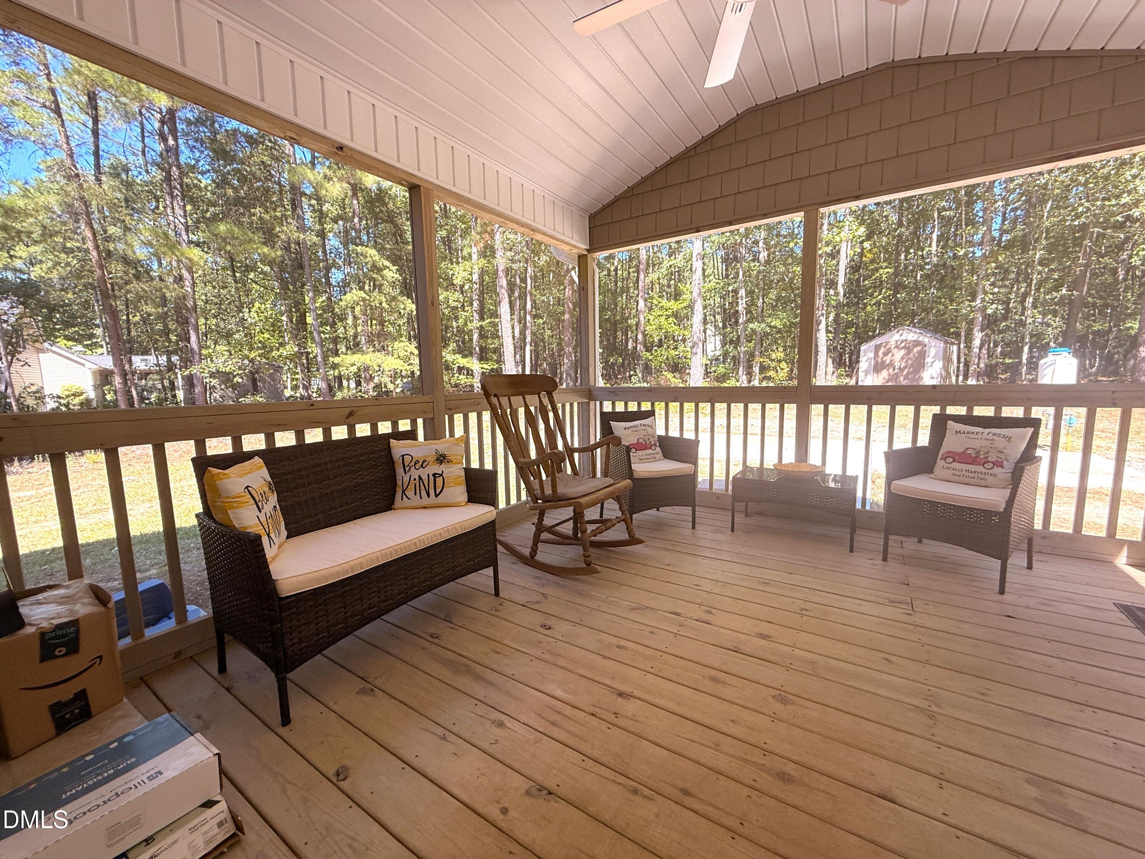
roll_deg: +1.3
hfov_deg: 102.1
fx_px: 463
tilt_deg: -6.7
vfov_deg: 85.7
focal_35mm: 14
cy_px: 430
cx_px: 572
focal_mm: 2.22
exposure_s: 1/166
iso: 64
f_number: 2.2
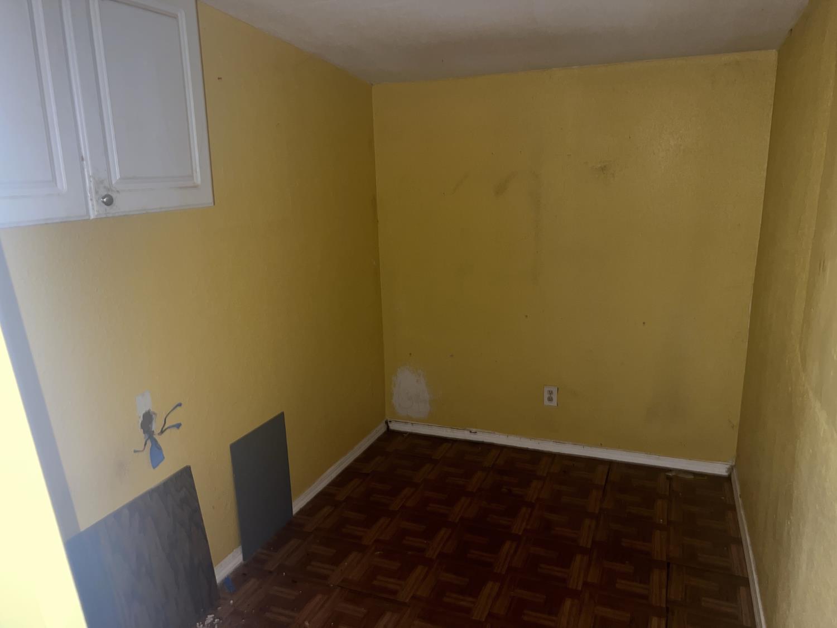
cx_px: 418
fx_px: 629
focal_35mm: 26
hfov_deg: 67.3
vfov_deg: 53.1
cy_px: 314
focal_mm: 5.7
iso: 40
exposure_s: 1/4
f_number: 1.5
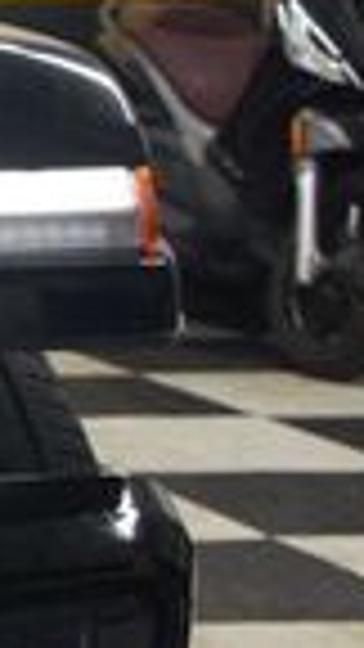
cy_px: 369
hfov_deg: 6.8
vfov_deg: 14.7
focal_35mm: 146
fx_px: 2511
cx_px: -1016
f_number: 4
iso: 800
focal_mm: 21
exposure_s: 1/100
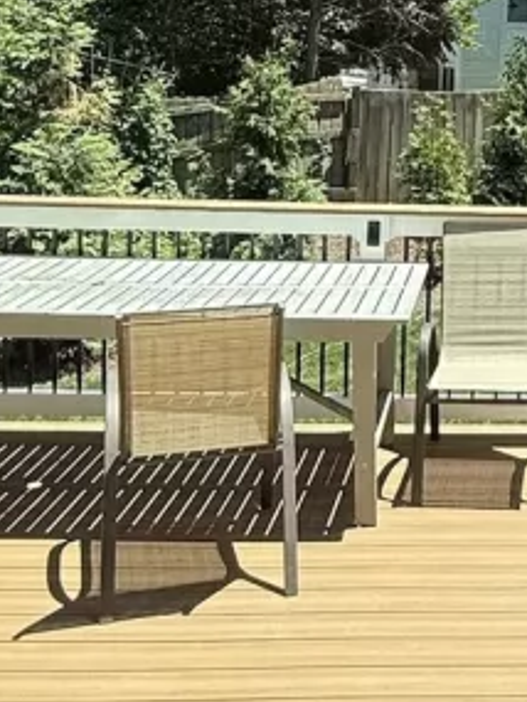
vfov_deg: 31.4
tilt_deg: -2.8
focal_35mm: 59
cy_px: 89
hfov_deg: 23.1
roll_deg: -2.8
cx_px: 603
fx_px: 1197
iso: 50
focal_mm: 2.22
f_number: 2.2
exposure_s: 1/679
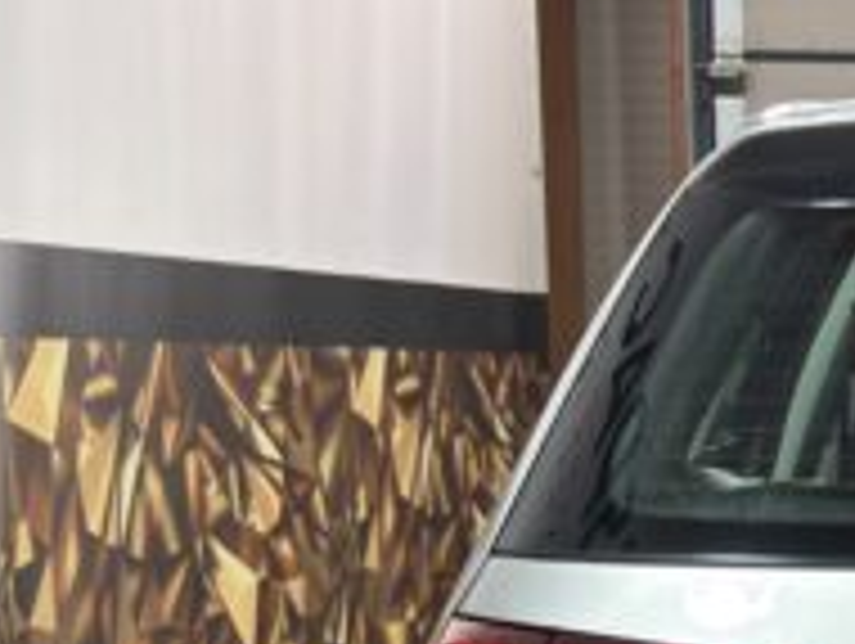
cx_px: 1332
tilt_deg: -7.5
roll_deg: -0.8
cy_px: 822
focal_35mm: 137
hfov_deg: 13.4
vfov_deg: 10.6
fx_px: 3388
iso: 200
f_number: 1.78
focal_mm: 6.76
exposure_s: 1/50
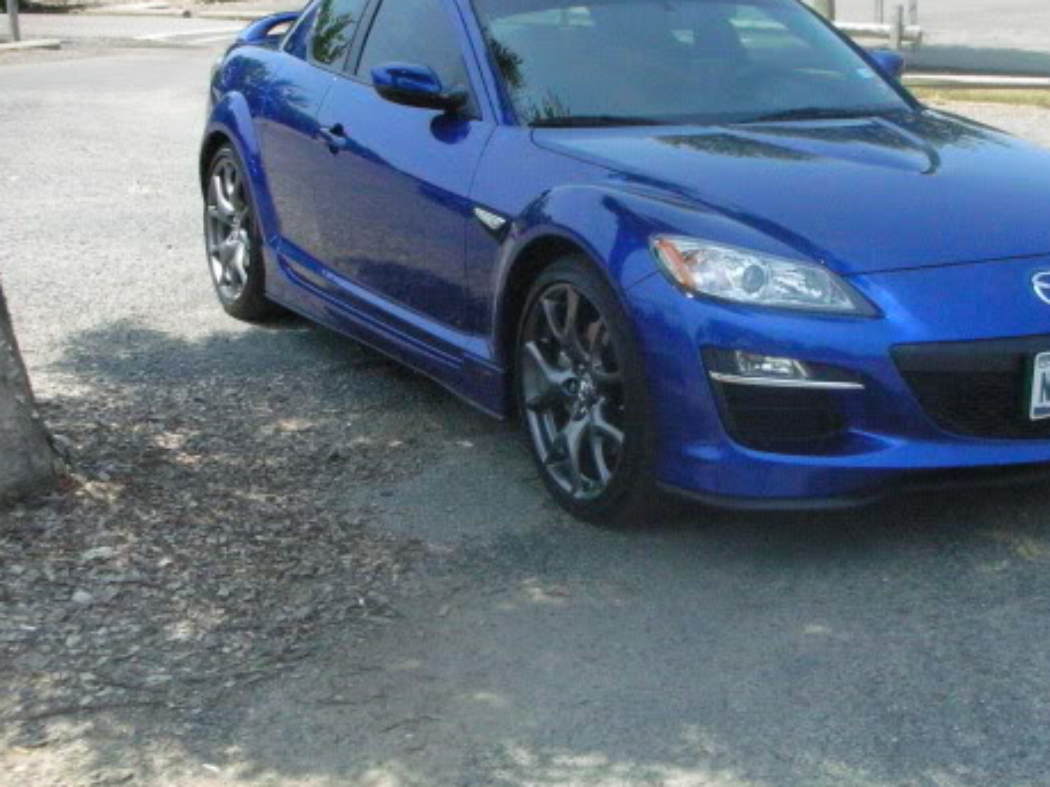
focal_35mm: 61
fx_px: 1850
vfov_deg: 24.0
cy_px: 295
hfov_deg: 31.5
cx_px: 682
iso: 400
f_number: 8.5
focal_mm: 5.8
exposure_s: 1/358
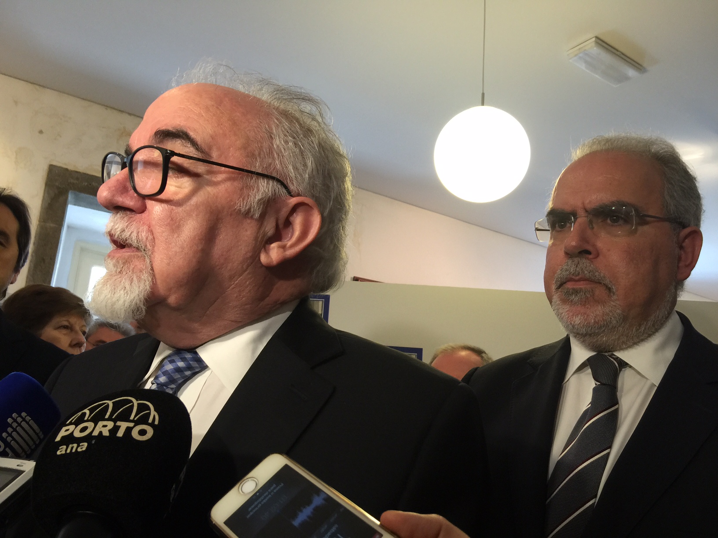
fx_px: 602
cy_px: 269
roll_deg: -4.5
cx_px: 359
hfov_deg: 61.7
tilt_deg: +15.5
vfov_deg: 48.2
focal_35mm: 29
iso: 64
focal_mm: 4.15
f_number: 2.2
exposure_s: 1/17
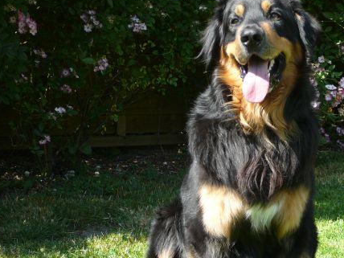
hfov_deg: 15.1
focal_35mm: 130
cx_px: 248
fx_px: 1292
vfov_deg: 11.4
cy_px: 142
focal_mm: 13
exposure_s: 1/200
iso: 80
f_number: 3.8
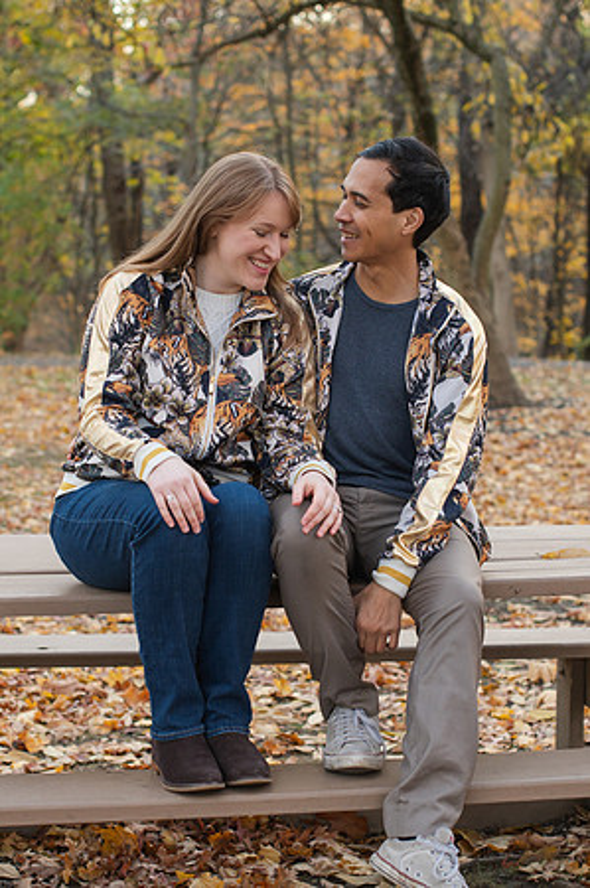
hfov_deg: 18.0
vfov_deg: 26.8
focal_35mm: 76
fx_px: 1865
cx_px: 278
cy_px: 444
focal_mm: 50
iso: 1000
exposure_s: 1/400
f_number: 3.5
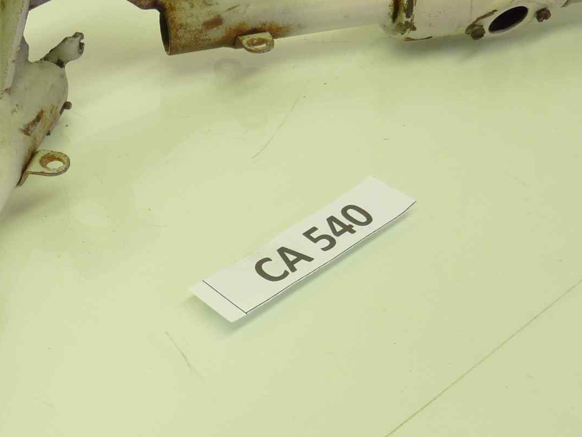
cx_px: 151
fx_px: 1009
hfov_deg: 31.7
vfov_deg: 24.1
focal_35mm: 60
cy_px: 346
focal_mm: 4.1
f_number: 3.3
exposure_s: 1/40
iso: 80
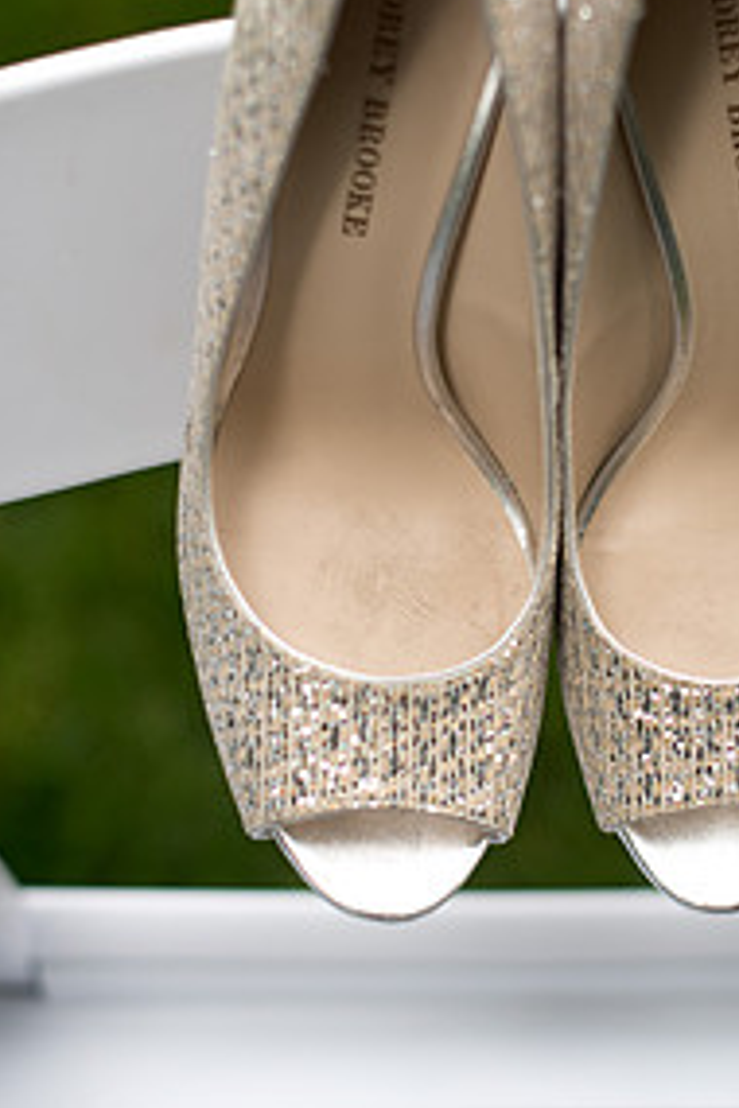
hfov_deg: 17.2
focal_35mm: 79
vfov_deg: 25.6
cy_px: 408
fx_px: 2432
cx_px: 513
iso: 200
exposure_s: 1/2500
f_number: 2
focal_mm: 50
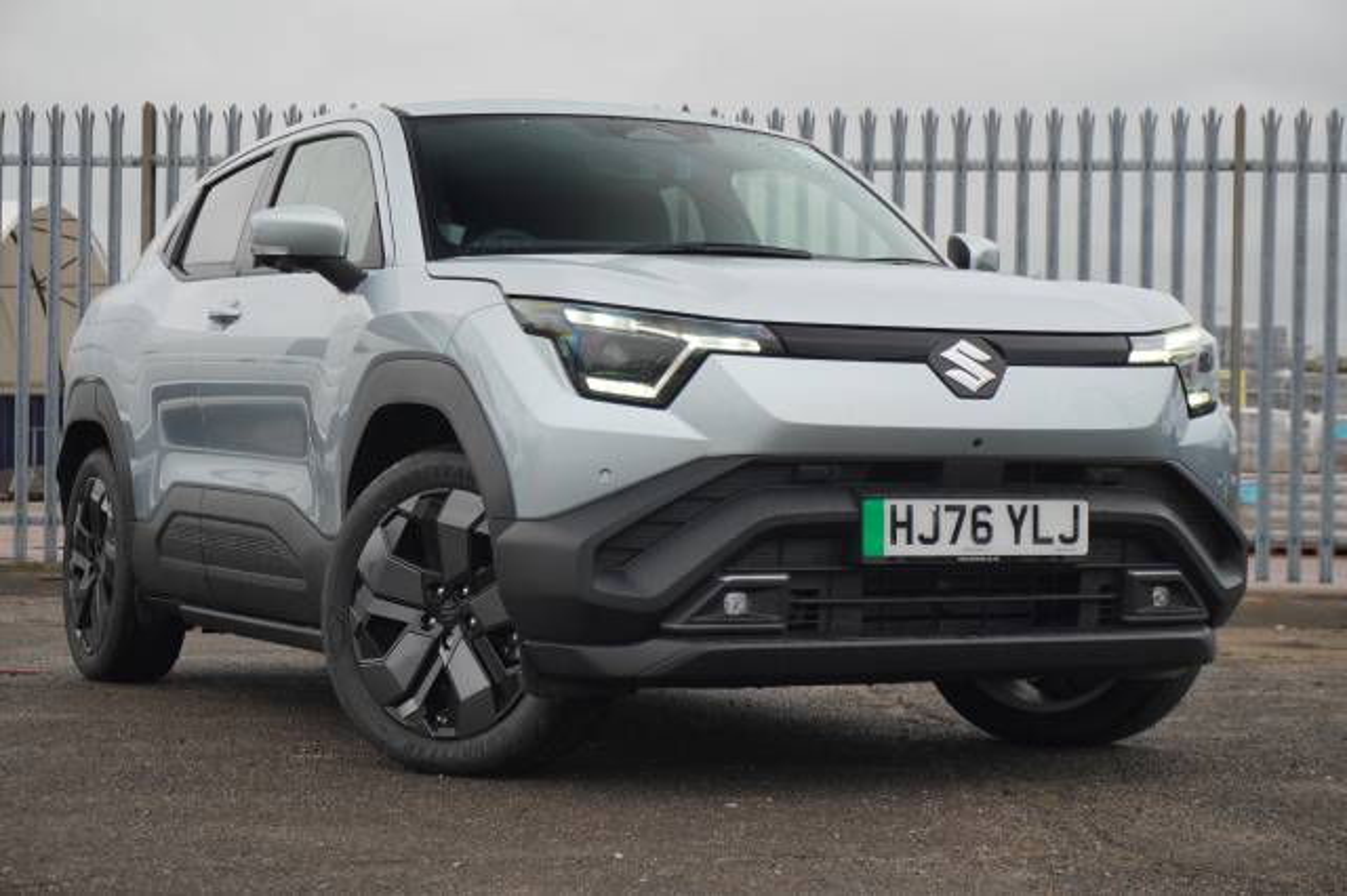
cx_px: 674
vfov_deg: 18.2
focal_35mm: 75
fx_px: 2805
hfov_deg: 27.0
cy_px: 448
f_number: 5.6
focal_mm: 50
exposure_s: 1/90
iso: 200
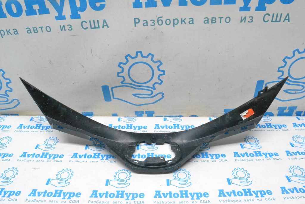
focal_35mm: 27
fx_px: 229
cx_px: 152
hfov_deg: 67.4
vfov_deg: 47.9
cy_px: 102
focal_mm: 18
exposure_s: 1/100
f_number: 13
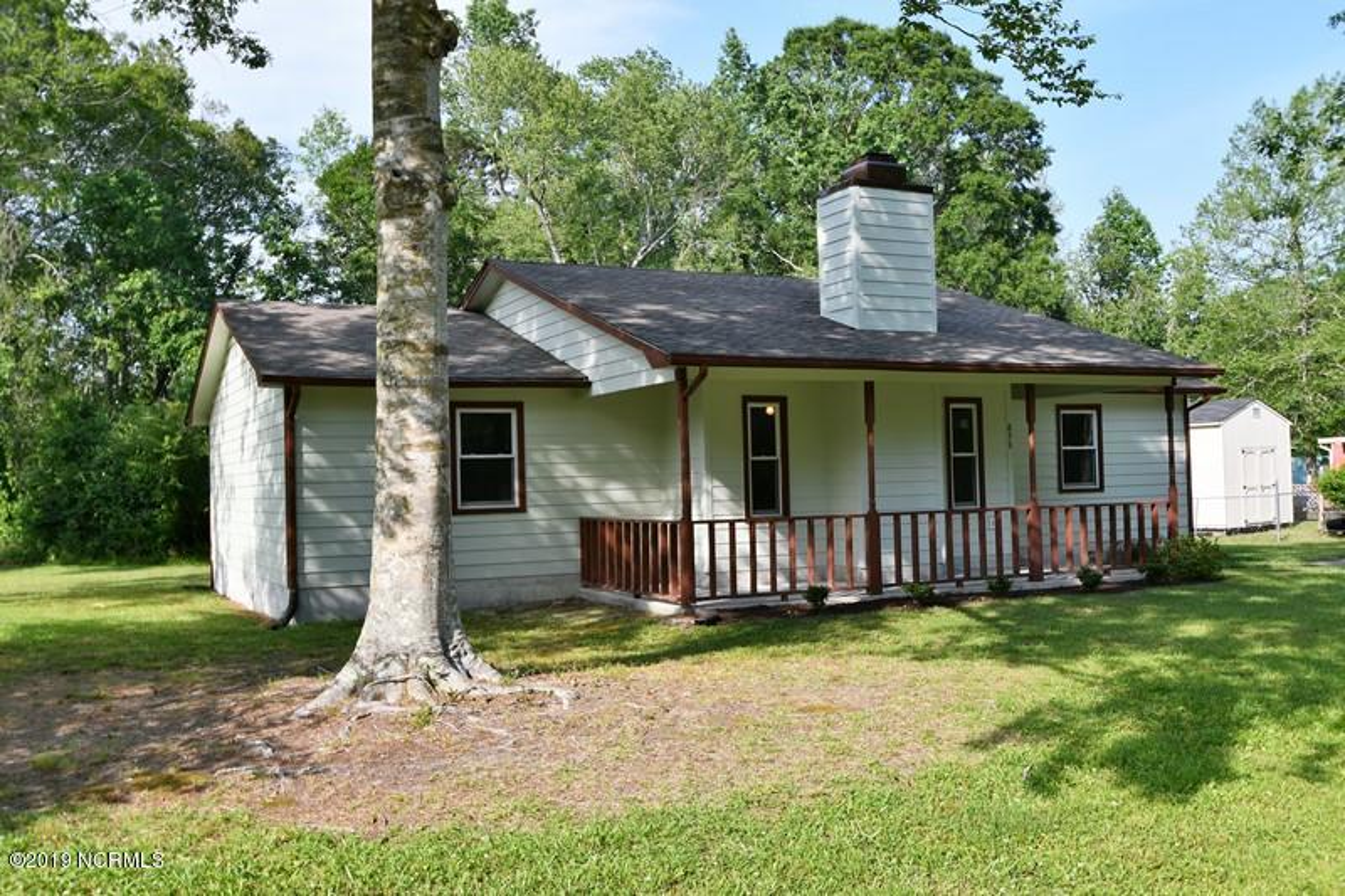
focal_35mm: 33
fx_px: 1233
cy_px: 448
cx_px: 672
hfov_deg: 57.2
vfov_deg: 40.0
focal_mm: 22
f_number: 10
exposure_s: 1/200
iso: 250
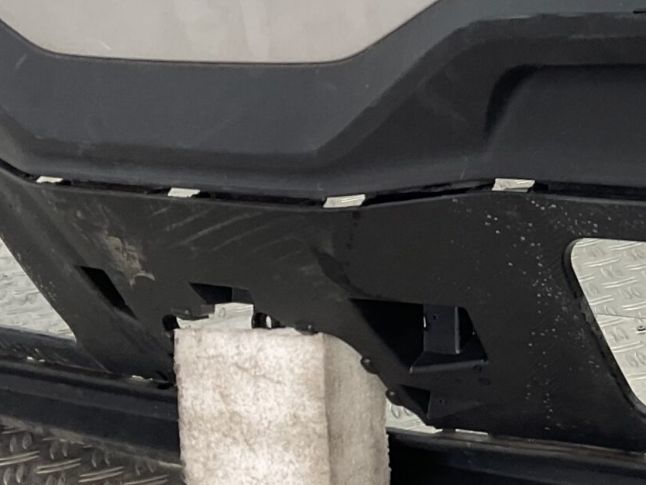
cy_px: 150
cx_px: 660
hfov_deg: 21.2
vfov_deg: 16.6
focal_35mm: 89
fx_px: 1661
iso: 16
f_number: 1.8
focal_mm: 3
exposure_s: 1/107
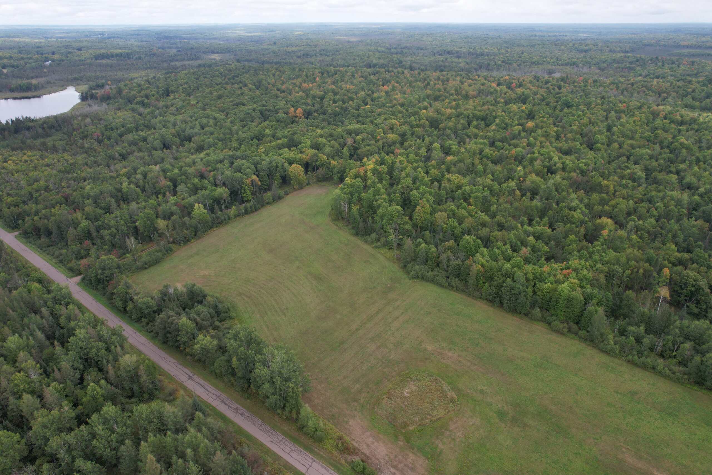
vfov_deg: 57.2
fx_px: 435
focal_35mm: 22
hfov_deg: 78.6
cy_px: 238
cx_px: 356
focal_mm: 8.38
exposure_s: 1/800
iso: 150
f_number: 2.8
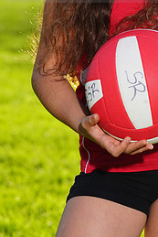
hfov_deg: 3.1
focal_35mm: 444
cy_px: -27
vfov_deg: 4.6
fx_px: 2919
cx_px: 170
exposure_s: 1/250
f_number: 10
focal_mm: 198
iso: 200
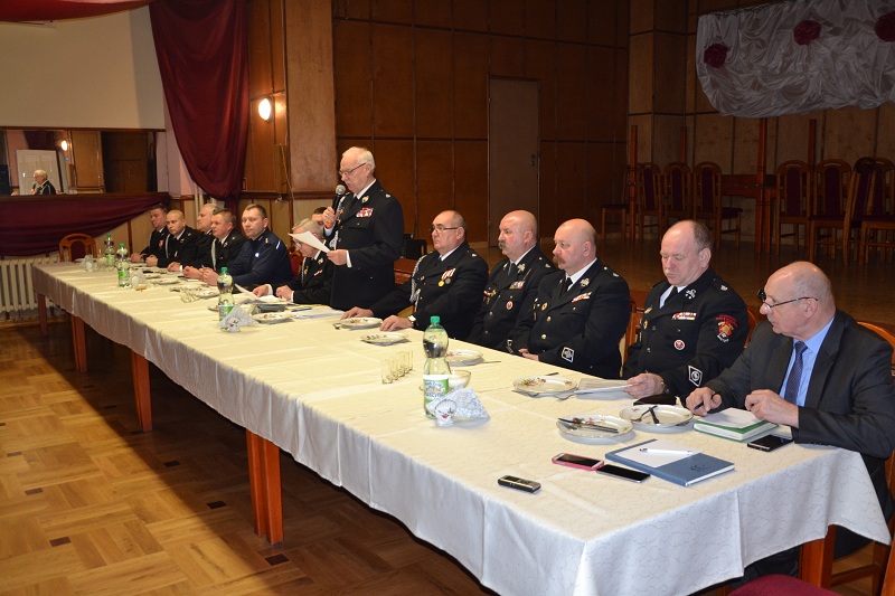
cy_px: 298
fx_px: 820
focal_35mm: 33
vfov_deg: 40.0
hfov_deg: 57.2
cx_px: 448
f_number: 3.8
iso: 900
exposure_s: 1/60
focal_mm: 22
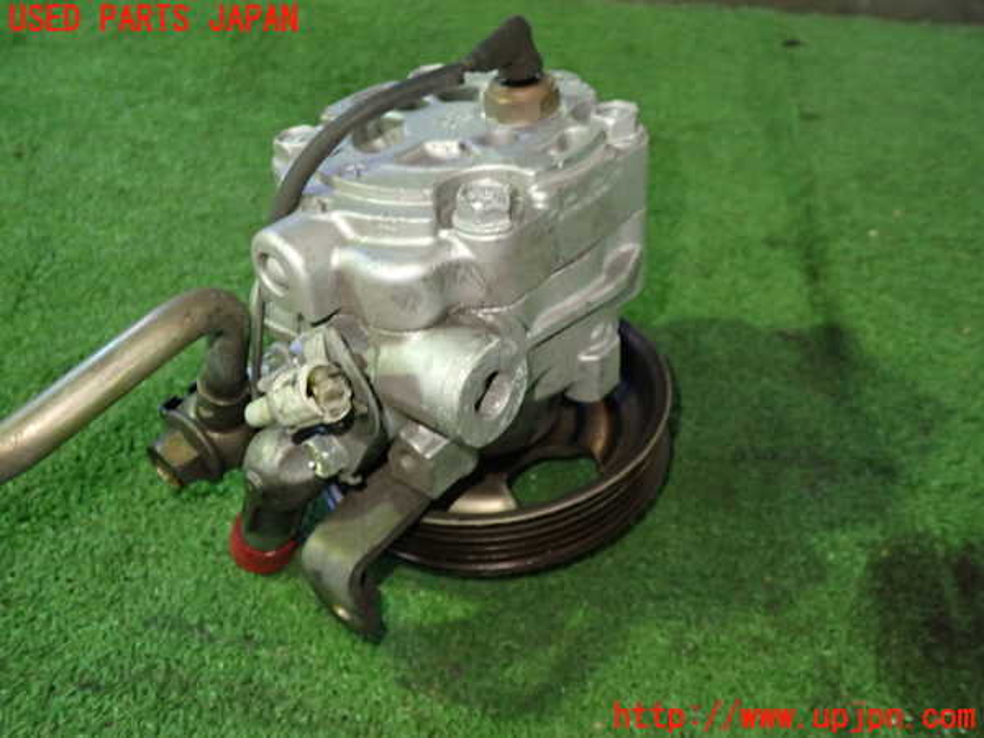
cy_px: 369
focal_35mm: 30
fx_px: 853
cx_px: 492
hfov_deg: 60.0
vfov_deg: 46.8
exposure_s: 1/30
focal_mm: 5.4
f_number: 2.3
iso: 500
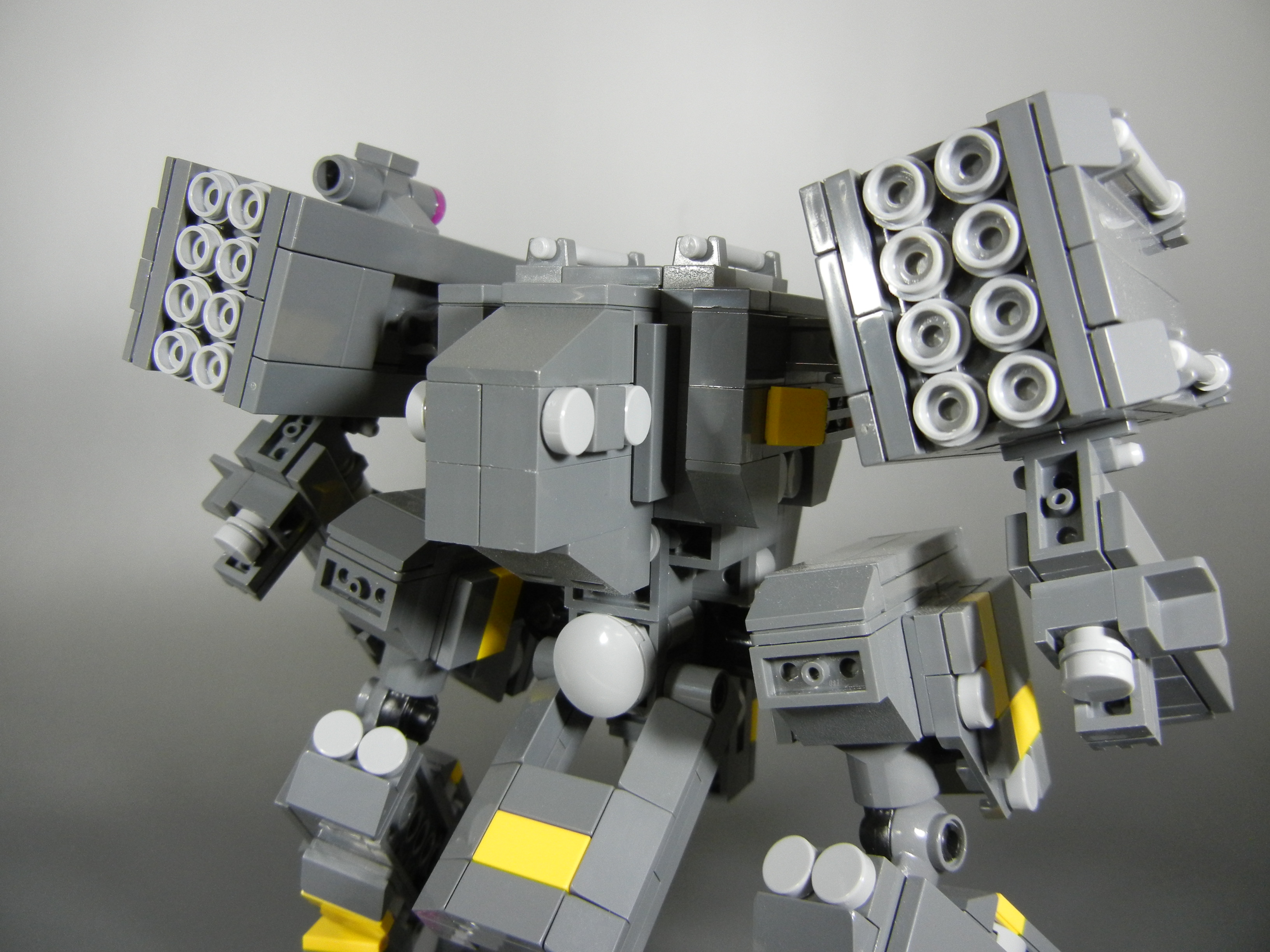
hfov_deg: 60.0
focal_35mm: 30
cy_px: 476
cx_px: 635
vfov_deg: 46.8
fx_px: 1101
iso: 400
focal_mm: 5.4
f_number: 3.5
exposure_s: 1/50
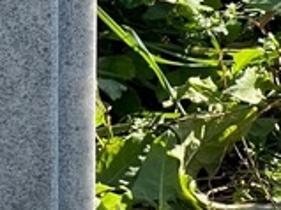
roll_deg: -0.9
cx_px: -364
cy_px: 4
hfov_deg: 5.0
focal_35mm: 387
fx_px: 3139
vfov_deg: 3.8
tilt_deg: -28.1
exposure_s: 1/172
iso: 32
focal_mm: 9
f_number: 2.8
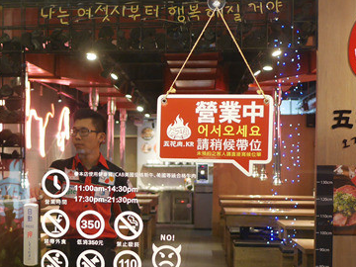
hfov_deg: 25.5
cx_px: 68
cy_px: 188
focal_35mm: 75
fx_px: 771
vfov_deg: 19.5
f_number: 1.7
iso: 500
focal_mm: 15
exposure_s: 1/60
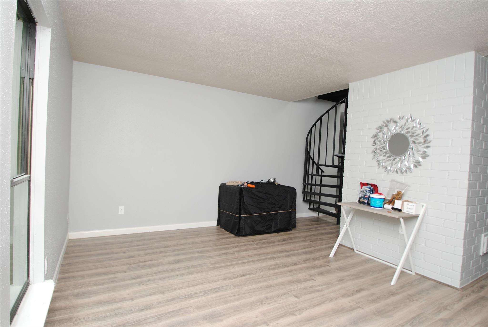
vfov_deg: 67.5
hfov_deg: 89.9
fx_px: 244
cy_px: 164
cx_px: 244
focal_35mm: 18
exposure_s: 1/60
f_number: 4
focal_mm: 12
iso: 200
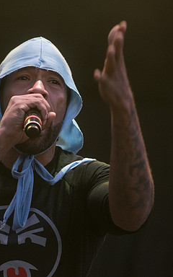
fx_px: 1909
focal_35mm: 253
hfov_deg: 5.2
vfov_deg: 8.3
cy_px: 108
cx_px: 7
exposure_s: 1/320
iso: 1600
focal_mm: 135
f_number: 4
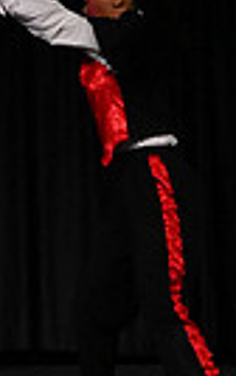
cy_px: 188
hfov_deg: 2.7
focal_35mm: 477
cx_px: -568
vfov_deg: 4.4
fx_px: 4898
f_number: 4
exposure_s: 1/1000
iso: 6400
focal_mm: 72
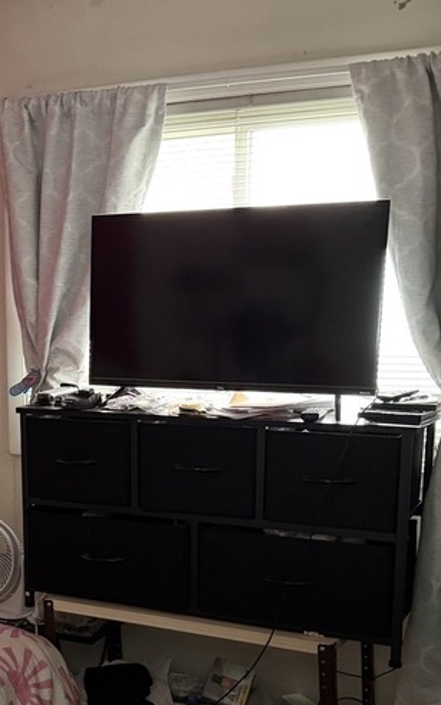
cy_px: 497
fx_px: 1077
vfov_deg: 35.7
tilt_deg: -10.6
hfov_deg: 22.4
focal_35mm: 56
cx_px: 20
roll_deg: +1.4
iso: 1000
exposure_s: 1/32
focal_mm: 6.76
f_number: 1.78
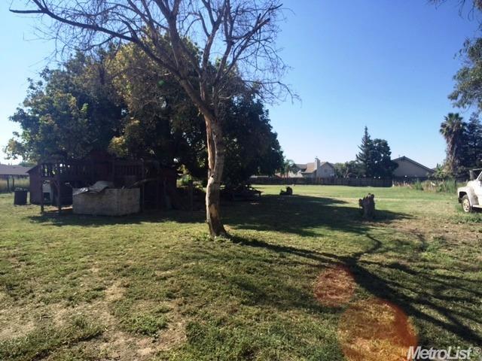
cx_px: 241
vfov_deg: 48.2
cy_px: 180
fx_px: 404
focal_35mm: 29
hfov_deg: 61.7
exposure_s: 1/1522
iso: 32
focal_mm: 4.15
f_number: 2.2
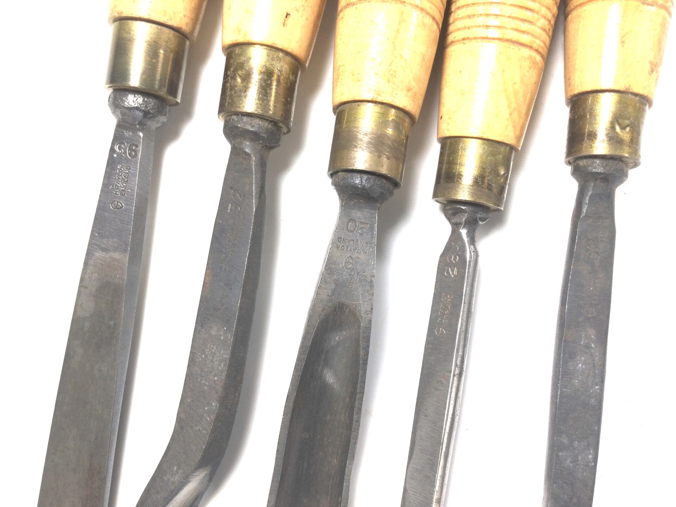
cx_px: 338
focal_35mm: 31
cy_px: 254
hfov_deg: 58.4
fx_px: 605
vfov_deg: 45.4
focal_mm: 3.3
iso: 25
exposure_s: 1/119
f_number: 2.4
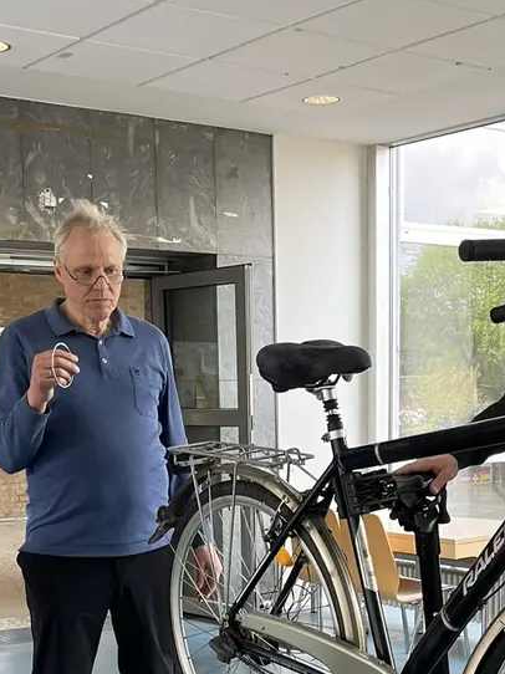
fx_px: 1246
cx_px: 274
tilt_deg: -11.3
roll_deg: +1.4
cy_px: 627
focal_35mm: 64
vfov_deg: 28.9
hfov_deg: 22.9
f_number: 1.6
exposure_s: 1/121
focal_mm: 5.1
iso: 100
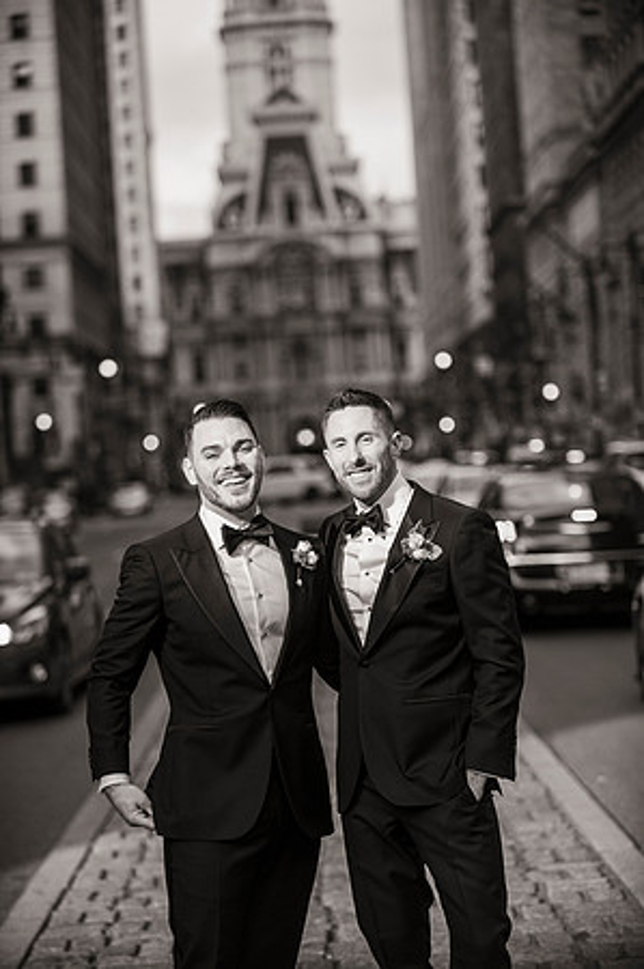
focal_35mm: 95
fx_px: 2555
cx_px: 322
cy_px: 484
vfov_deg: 21.5
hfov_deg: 14.4
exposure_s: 1/4000
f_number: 2.8
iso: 800
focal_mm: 95
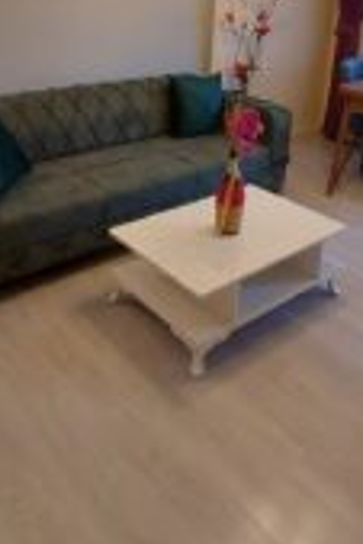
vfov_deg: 54.8
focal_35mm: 32
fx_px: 483
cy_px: 113
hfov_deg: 41.1
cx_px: 164
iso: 250
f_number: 2.2
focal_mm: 1.74
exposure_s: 1/50
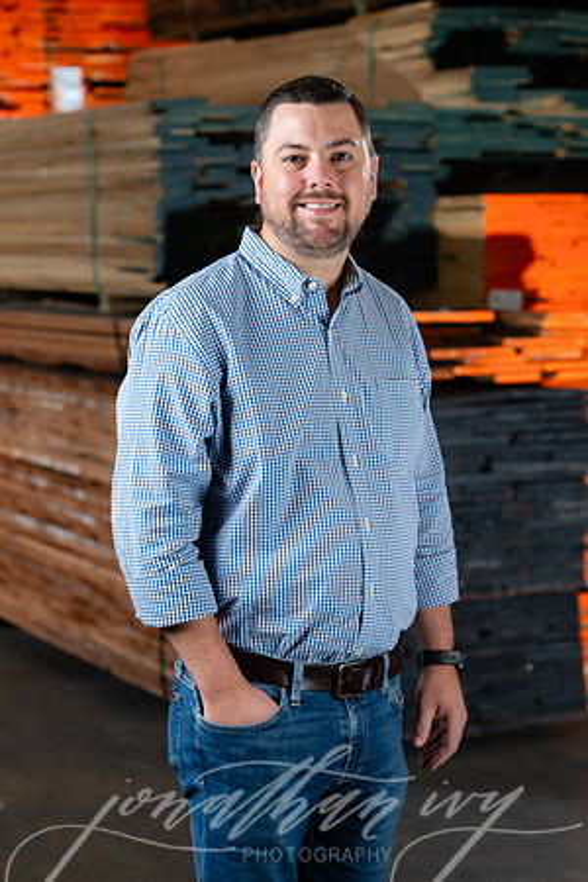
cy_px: 441
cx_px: 294
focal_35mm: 85
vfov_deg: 23.9
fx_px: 2082
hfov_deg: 16.1
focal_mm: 85
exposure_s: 1/60
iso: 400
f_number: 5.6
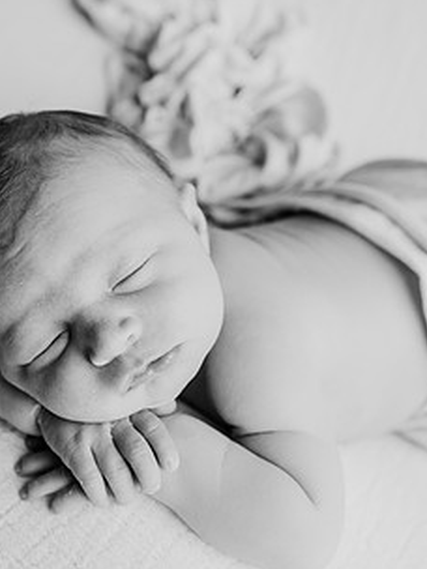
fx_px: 724
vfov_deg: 42.9
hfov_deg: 32.6
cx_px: 146
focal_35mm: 44
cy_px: 276
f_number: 3.2
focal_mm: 24
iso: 100
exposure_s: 1/160
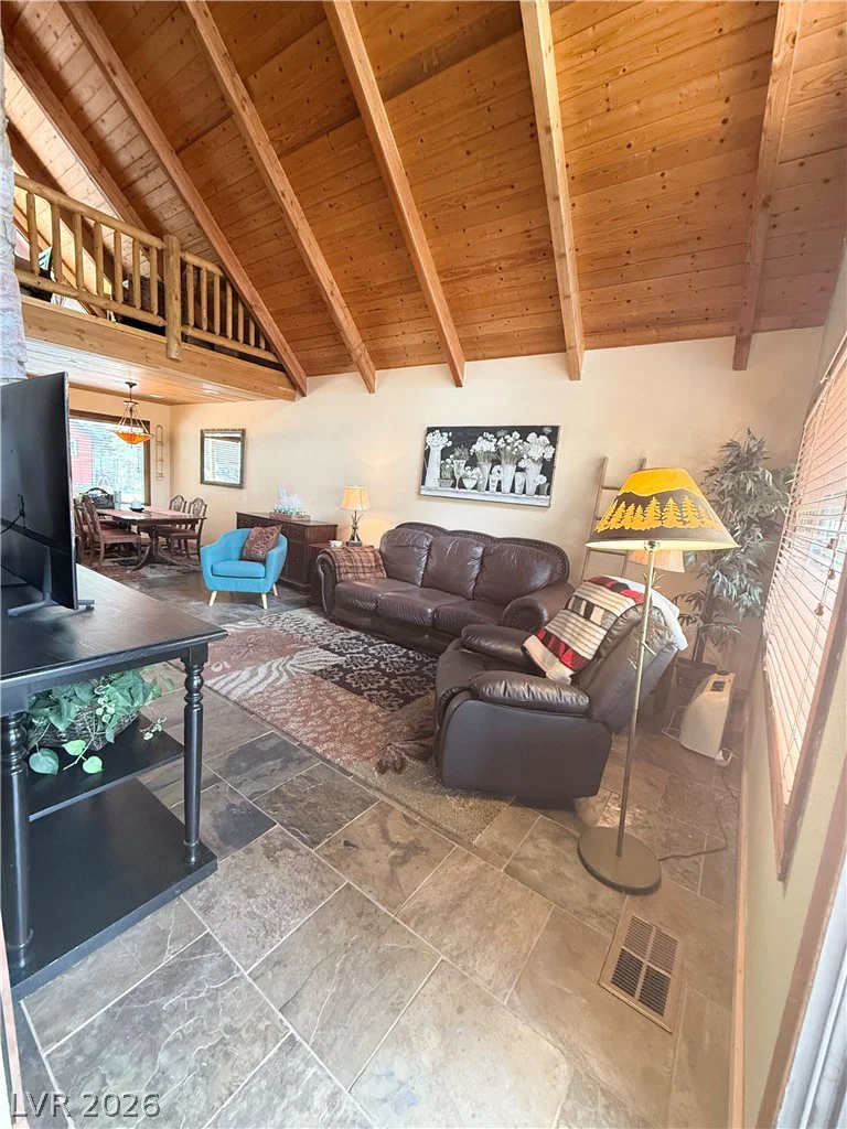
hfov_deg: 85.7
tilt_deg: -8.2
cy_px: 564
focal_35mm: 14
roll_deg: -4.6
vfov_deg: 102.1
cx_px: 424
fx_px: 457
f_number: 2.2
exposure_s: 1/60
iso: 320
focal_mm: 2.22
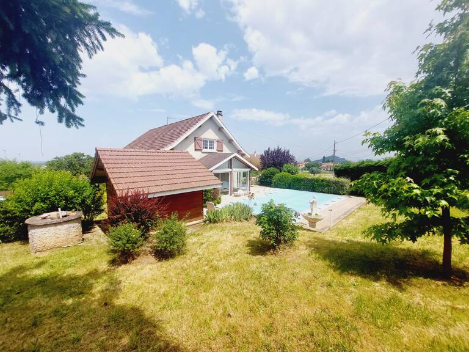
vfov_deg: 89.9
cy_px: 176
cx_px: 234
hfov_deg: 106.2
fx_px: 176
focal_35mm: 13
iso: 50
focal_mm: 1.74
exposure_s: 1/2111
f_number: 2.2
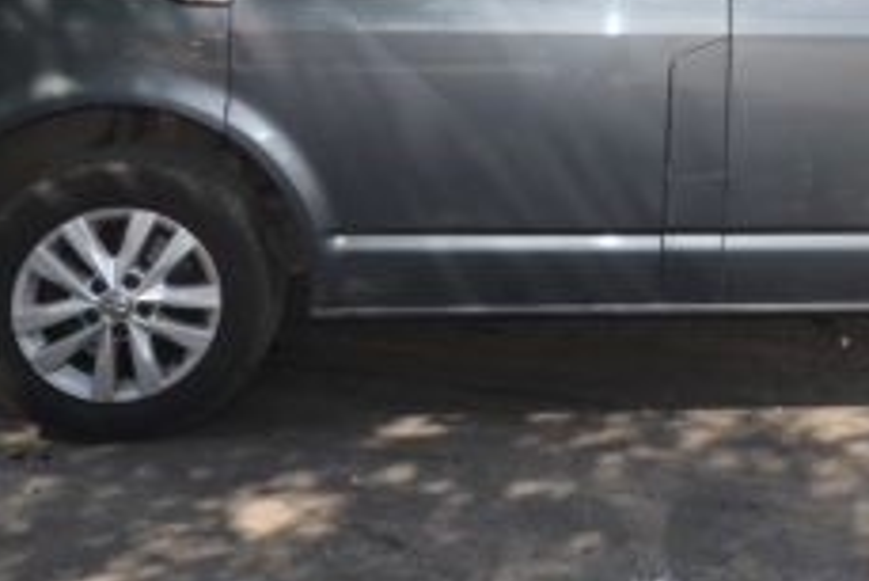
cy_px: -125
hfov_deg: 34.6
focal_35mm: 54
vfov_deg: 22.8
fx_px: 1314
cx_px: 780
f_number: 5.6
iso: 100
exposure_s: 1/200
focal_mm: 13
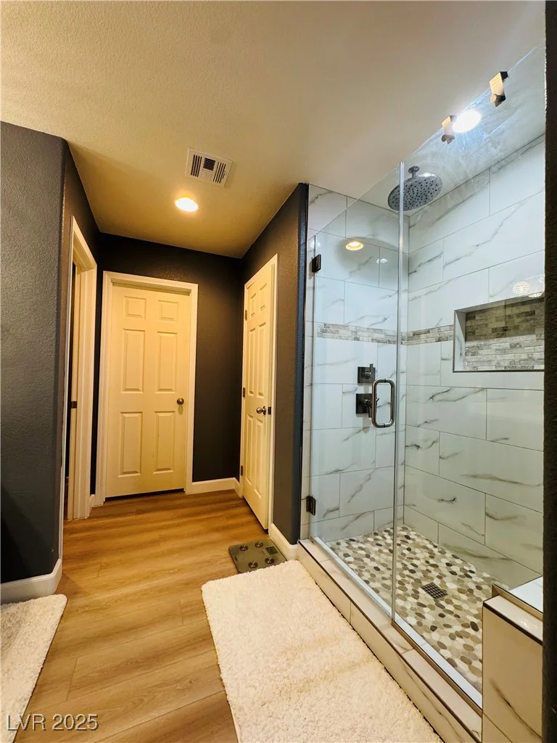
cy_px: 372
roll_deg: -1.1
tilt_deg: +0.8
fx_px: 300
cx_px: 278
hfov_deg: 85.7
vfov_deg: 102.1
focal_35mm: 14
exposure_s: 1/60
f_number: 2.2
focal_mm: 2.22
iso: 250
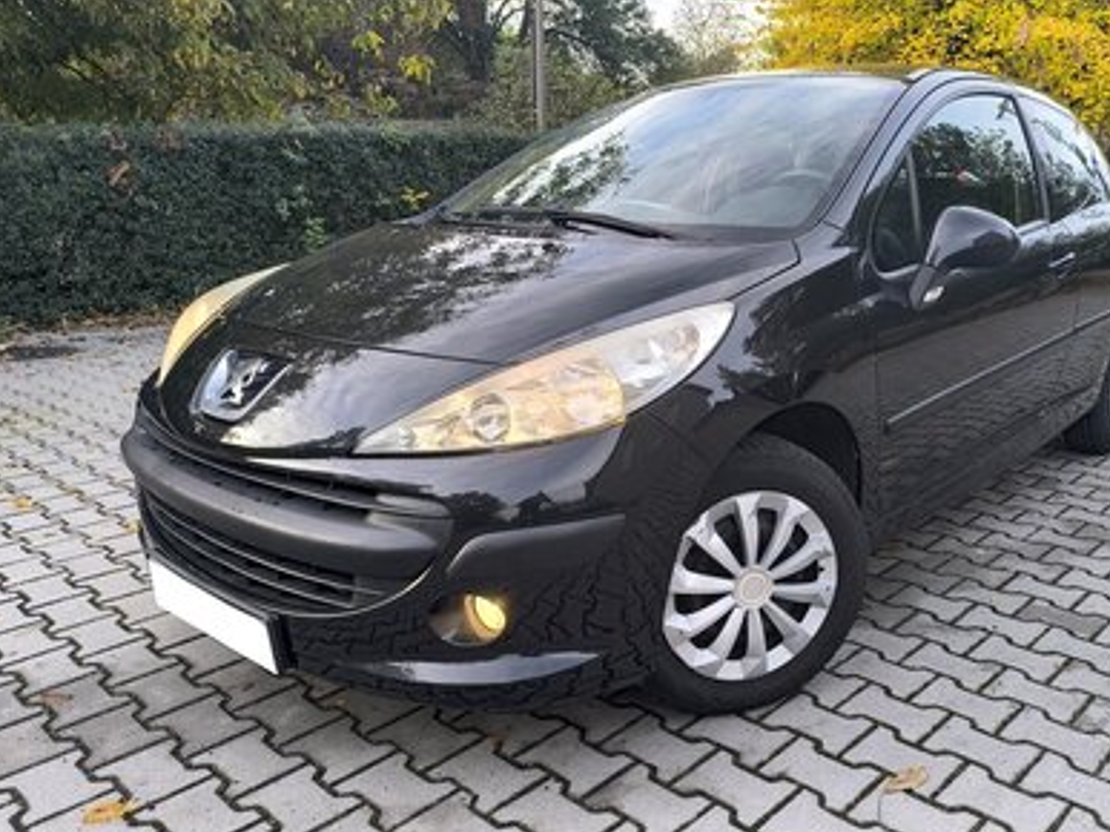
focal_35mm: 29
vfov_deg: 48.2
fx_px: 930
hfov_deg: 61.0
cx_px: 683
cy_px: 416
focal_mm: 6.14
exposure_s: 1/100
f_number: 1.65
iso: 80
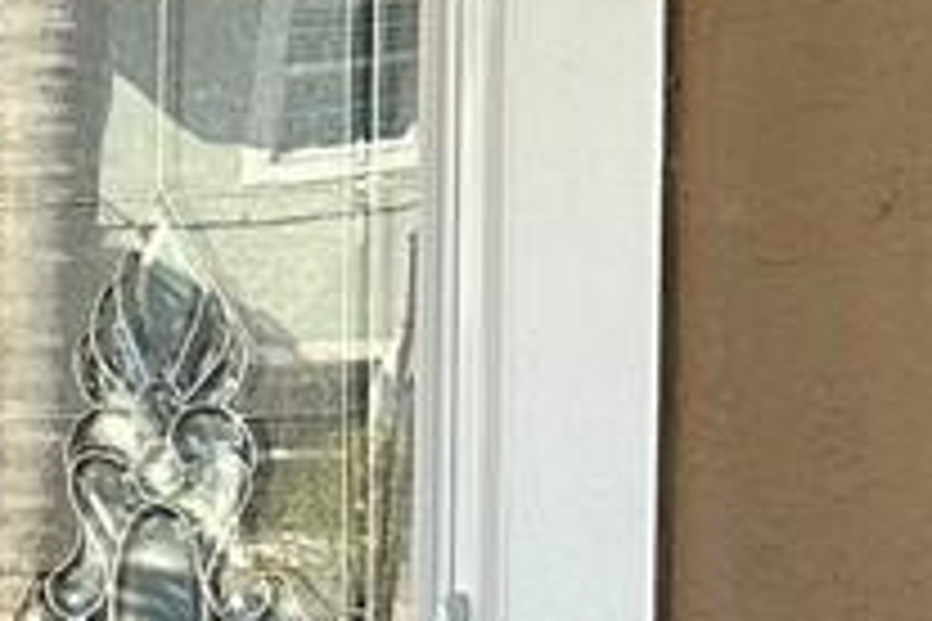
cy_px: 616
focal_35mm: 193
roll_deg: +0.1
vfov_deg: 7.1
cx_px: -1941
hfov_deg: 8.7
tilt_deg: -2.1
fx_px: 4996
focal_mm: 6.86
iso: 80
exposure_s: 1/680
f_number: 1.78
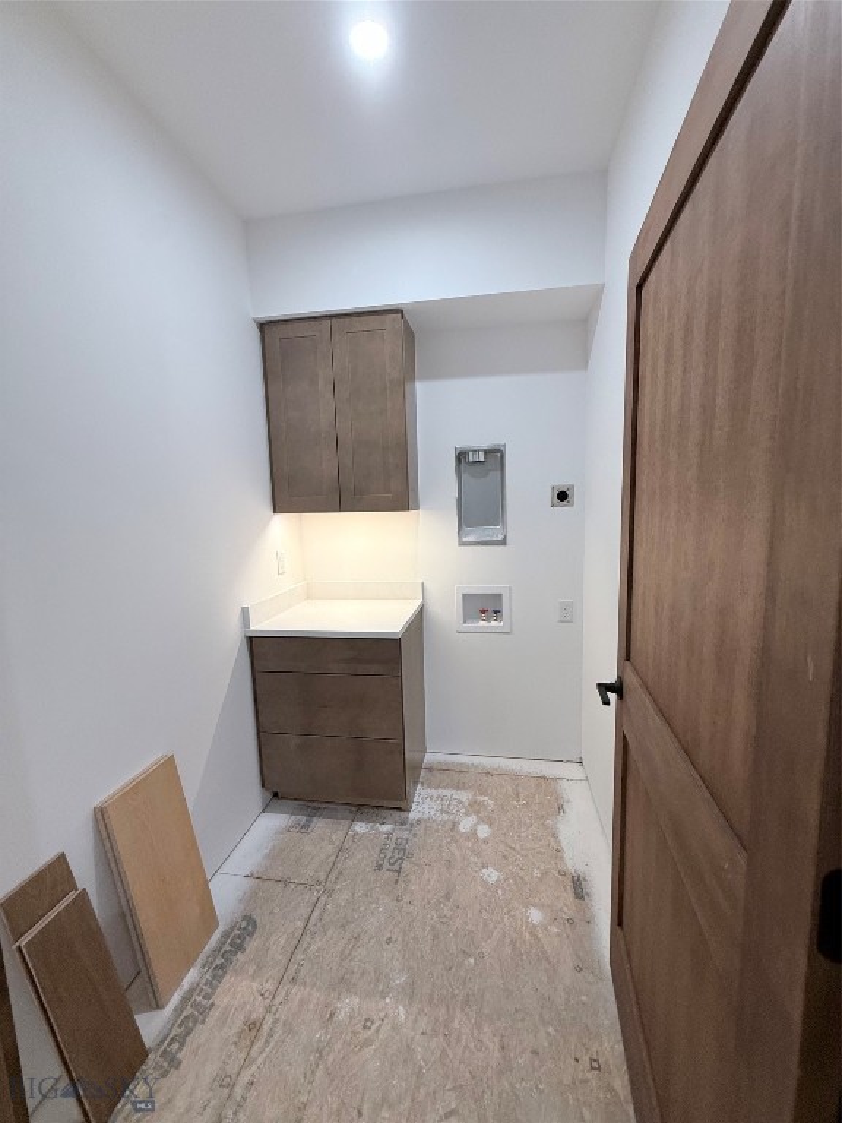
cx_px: 421
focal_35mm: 14
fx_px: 454
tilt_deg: -6.5
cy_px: 562
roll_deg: +1.4
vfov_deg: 102.1
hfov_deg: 85.7
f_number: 2.2
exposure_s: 1/120
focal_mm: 2.22
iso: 250
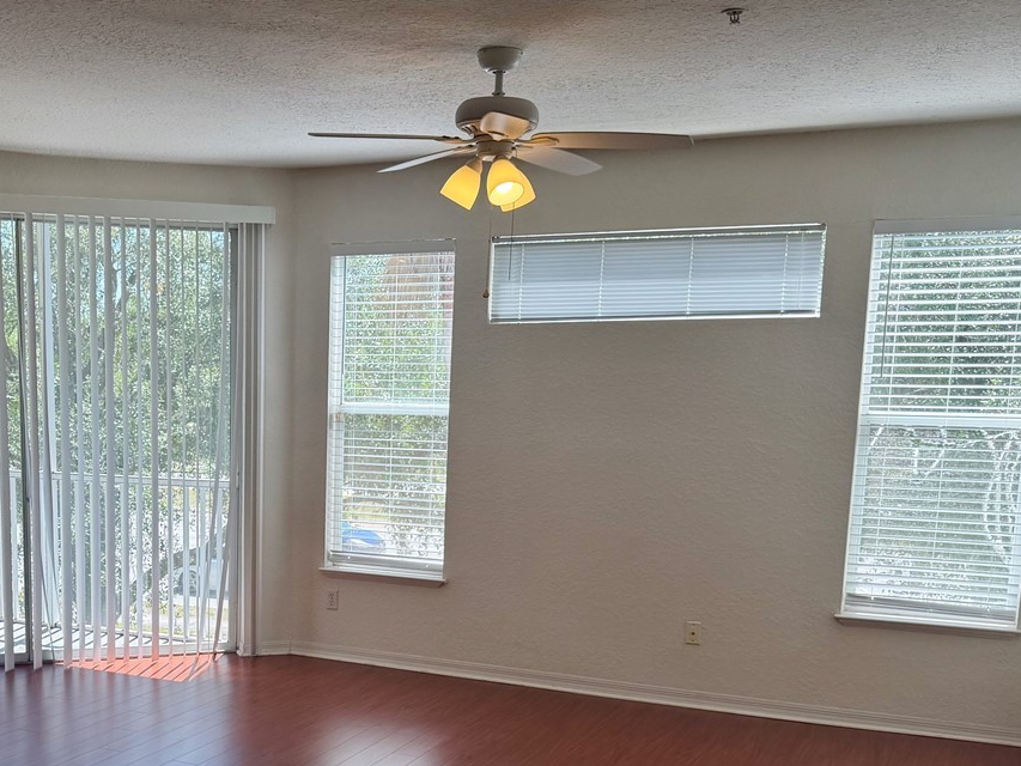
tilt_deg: -11.1
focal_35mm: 45
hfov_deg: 41.1
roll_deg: -1.0
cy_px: 597
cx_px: 282
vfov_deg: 31.5
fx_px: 1327
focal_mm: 6.76
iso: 80
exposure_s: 1/403
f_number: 1.78
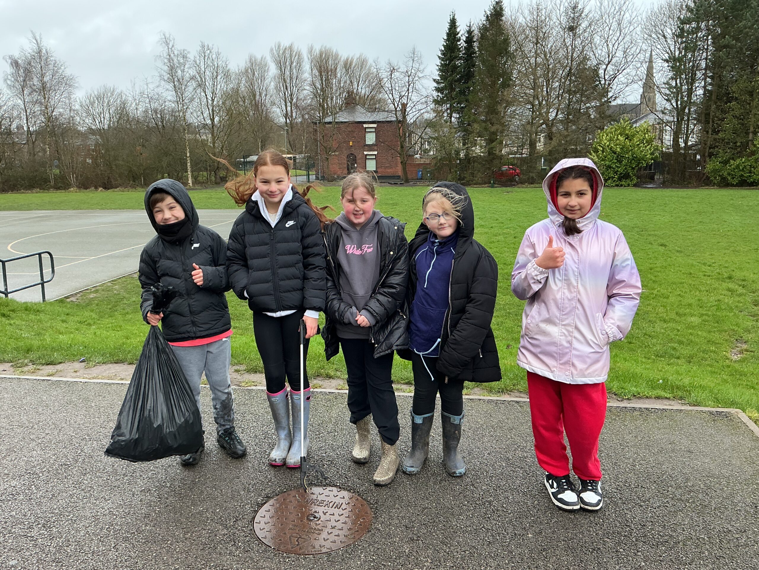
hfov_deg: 61.7
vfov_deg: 48.2
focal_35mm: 29
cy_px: 285
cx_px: 380
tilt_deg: -11.6
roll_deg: +0.2
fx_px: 636
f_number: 1.8
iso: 25
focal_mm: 3
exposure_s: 1/149
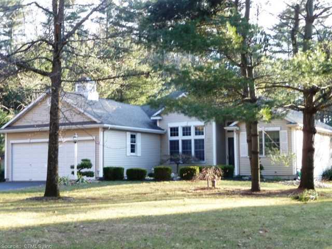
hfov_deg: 29.0
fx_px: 643
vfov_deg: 21.9
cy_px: 124
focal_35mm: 67
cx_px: 166
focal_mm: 11.3
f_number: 4.5
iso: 125
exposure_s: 1/40
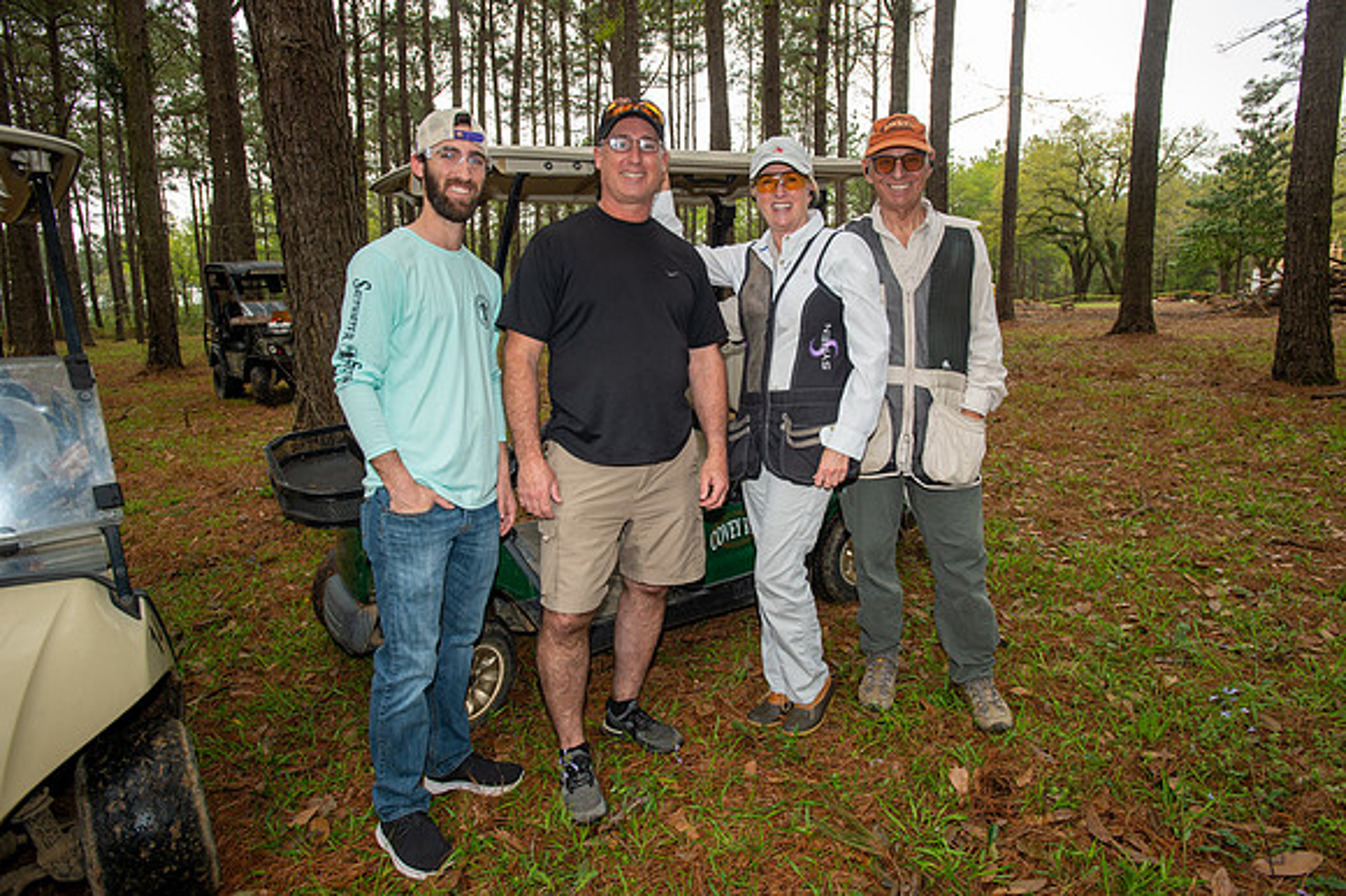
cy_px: 448
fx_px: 747
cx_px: 673
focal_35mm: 20
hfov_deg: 84.0
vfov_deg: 61.9
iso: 125
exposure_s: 1/125
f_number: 5
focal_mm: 20
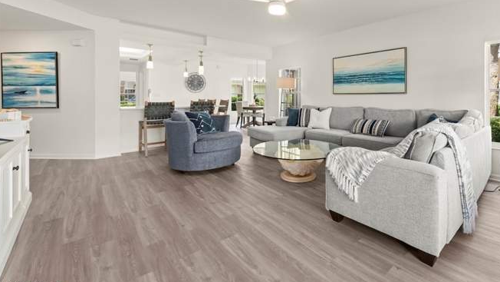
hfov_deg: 91.4
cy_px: 92
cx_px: 301
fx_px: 239
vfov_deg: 59.5
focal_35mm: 18
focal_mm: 14
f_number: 10
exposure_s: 1/4
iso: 400
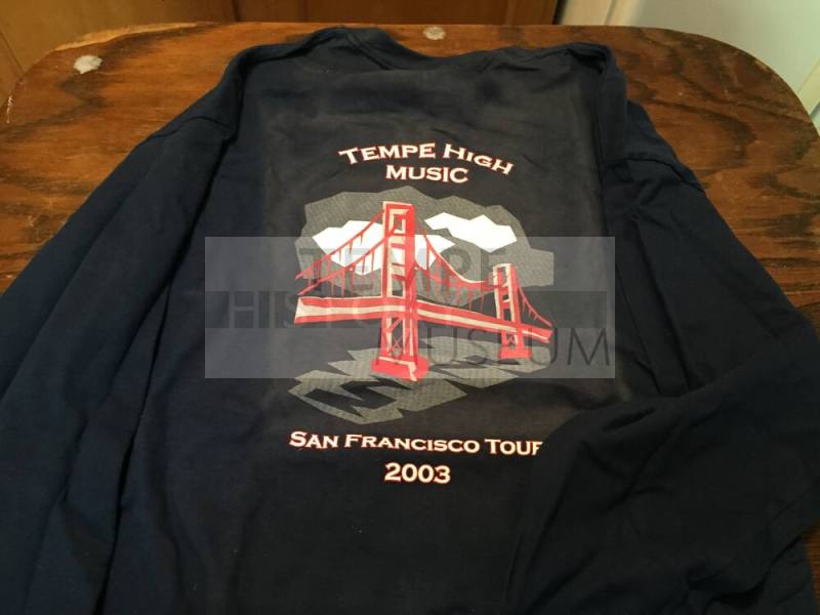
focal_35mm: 29
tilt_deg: -62.2
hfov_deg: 61.7
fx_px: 687
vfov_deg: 48.2
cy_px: 308
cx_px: 410
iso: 250
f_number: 2.2
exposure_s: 1/15
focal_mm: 4.15
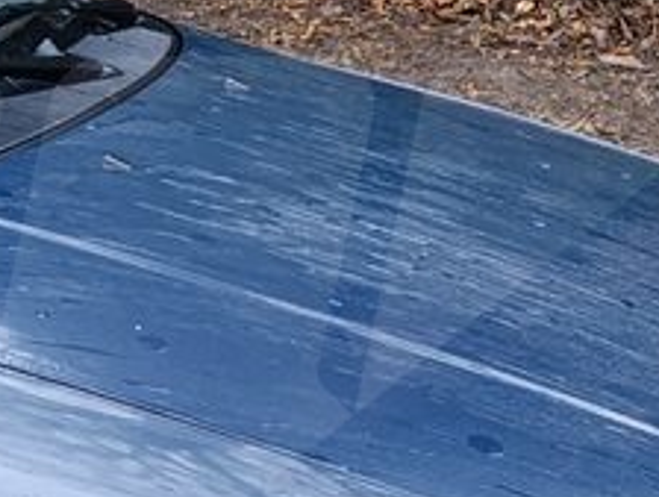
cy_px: 247
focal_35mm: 123
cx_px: -627
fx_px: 2347
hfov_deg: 13.8
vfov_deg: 12.1
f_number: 1.6
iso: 1000
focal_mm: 6.14
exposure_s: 1/50
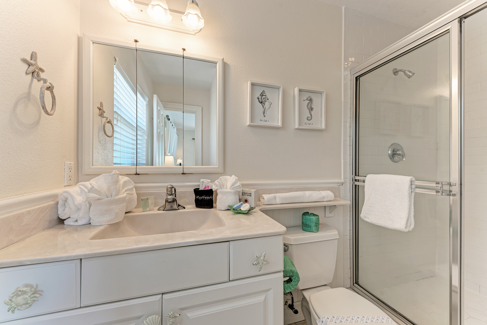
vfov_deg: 81.2
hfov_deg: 104.3
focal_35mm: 14
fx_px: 189
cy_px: 162
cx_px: 244
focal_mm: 14
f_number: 7.1
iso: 100
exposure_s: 1/8
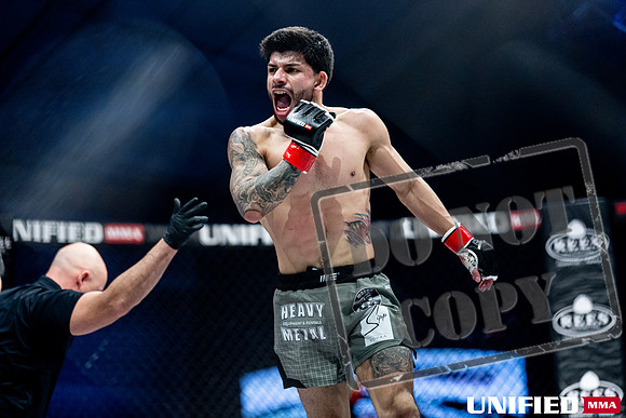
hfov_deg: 23.4
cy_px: 209
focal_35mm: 87
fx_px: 1513
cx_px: 313
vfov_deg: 15.7
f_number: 2
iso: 3200
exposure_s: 1/1250
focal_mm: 87
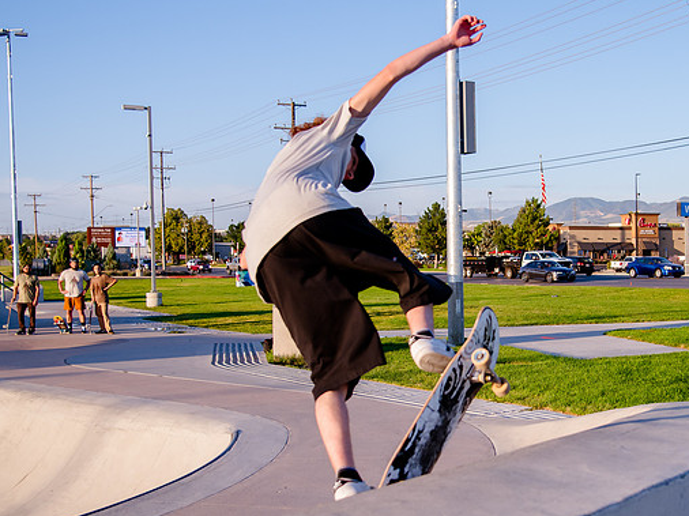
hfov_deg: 37.6
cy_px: 300
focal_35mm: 50
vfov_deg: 29.0
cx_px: 478
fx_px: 995
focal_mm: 32
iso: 1000
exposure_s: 1/3200
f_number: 4
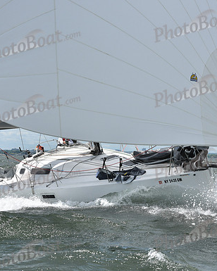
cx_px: 118
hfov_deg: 15.5
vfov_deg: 19.4
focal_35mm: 99
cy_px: 136
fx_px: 795
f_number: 8
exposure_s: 1/1600
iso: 320
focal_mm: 70
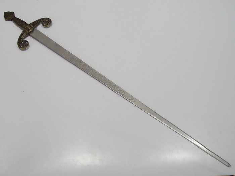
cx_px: 118
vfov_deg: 32.2
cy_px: 88
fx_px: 305
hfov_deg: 42.1
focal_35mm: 45
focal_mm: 7.4
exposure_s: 1/60
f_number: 3
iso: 160
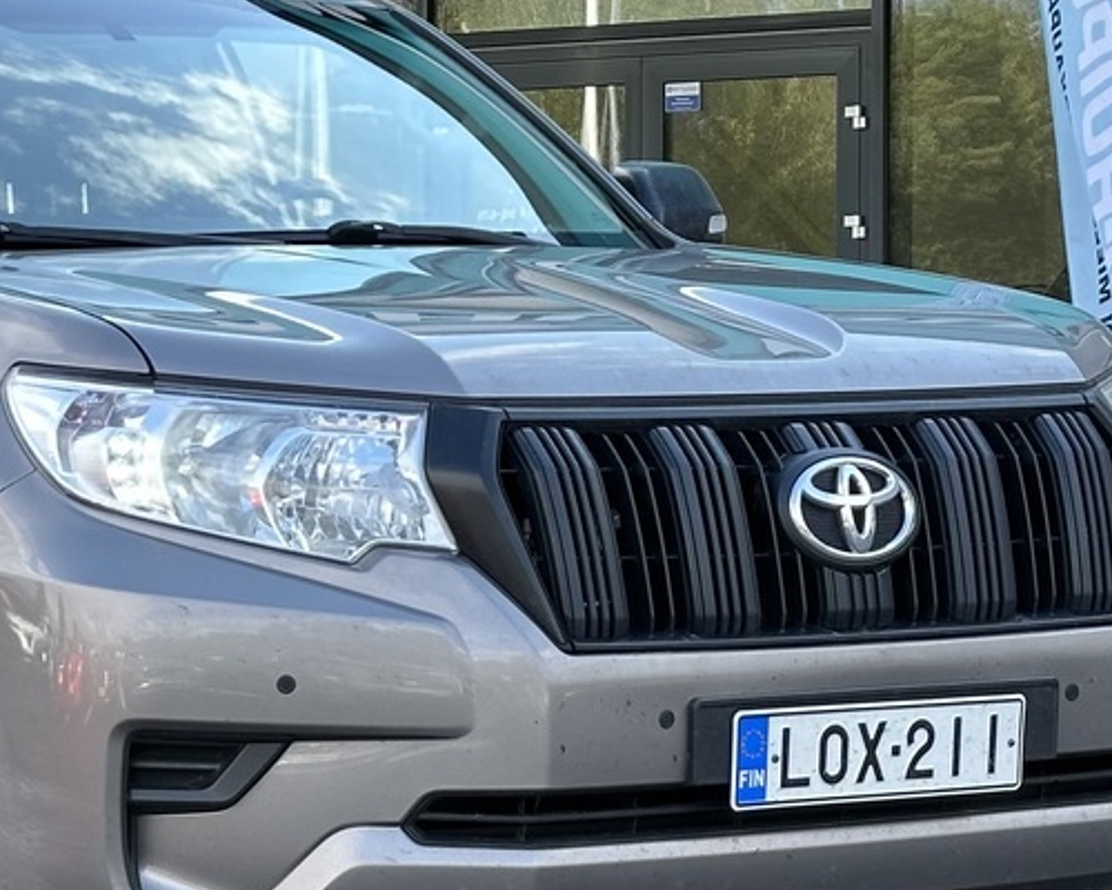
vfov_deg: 11.4
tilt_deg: -1.2
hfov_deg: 14.2
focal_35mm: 135
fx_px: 4443
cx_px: 162
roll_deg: +0.0
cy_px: 476
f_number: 1.78
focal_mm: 6.86
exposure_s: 1/417
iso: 64
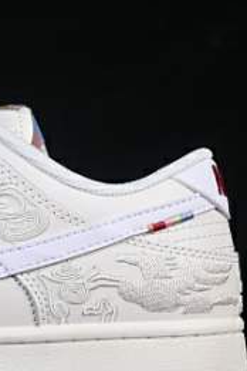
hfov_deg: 6.5
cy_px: 182
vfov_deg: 9.8
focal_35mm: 210
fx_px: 2161
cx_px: -95
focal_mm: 50
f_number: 8
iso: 160
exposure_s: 1/80
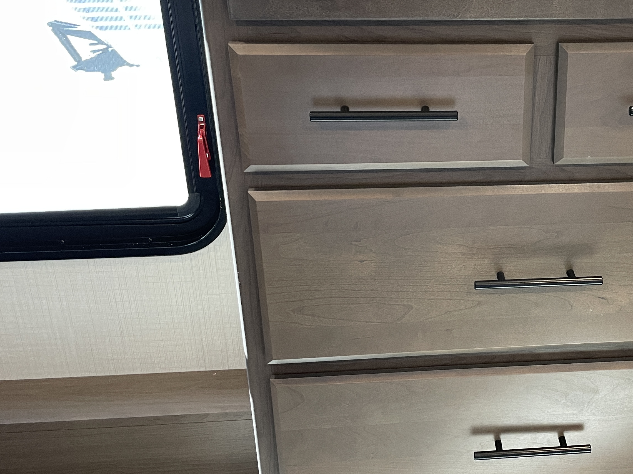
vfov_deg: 31.5
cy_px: 237
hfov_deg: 39.6
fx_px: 841
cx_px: 510
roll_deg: -0.9
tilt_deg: -24.4
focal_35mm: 46
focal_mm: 4.2
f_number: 1.6
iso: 160
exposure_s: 1/60
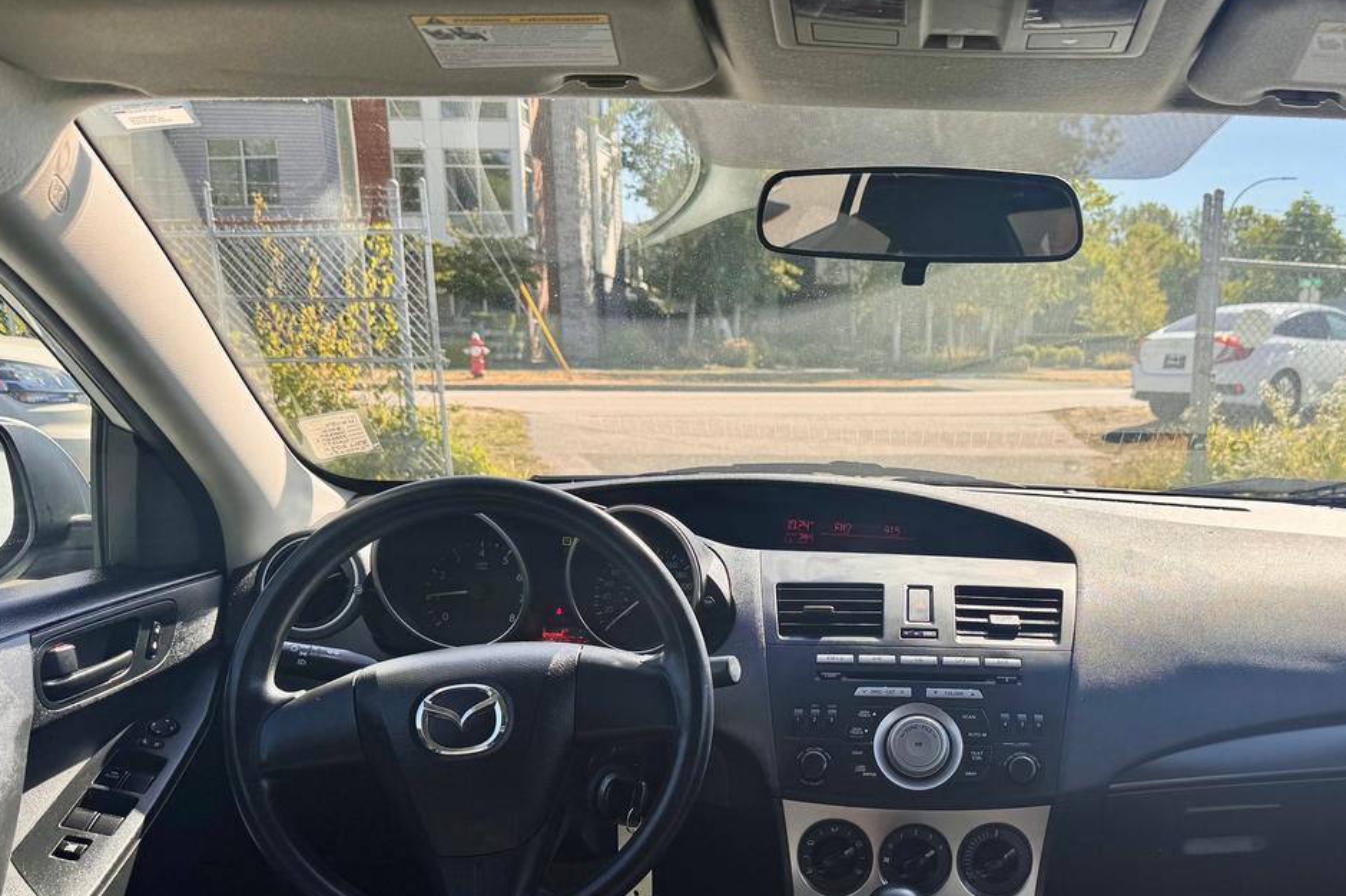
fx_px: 1271
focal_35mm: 34
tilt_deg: -12.4
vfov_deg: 38.1
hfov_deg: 54.8
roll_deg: -0.2
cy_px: 651
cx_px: 886
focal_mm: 6.76
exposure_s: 1/1094
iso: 80
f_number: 1.78
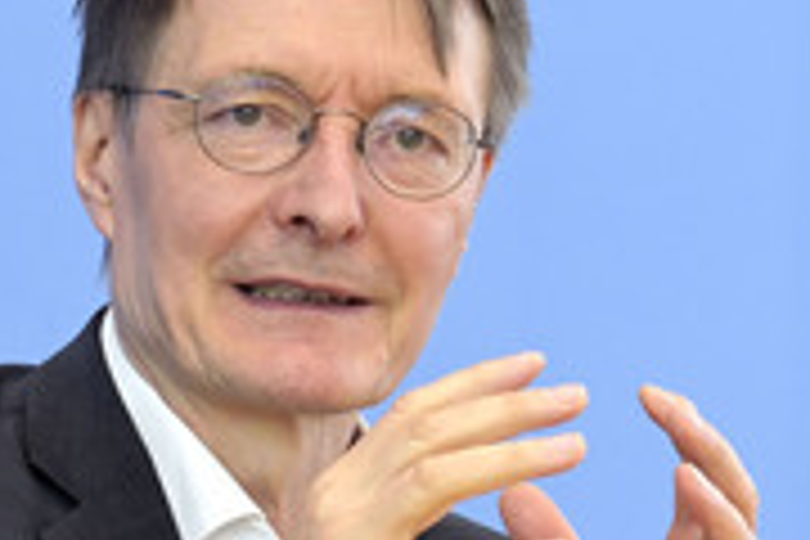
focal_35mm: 301
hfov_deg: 6.8
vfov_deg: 4.6
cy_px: 423
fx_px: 6772
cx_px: 236
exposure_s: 1/640
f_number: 5
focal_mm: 120
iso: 4000
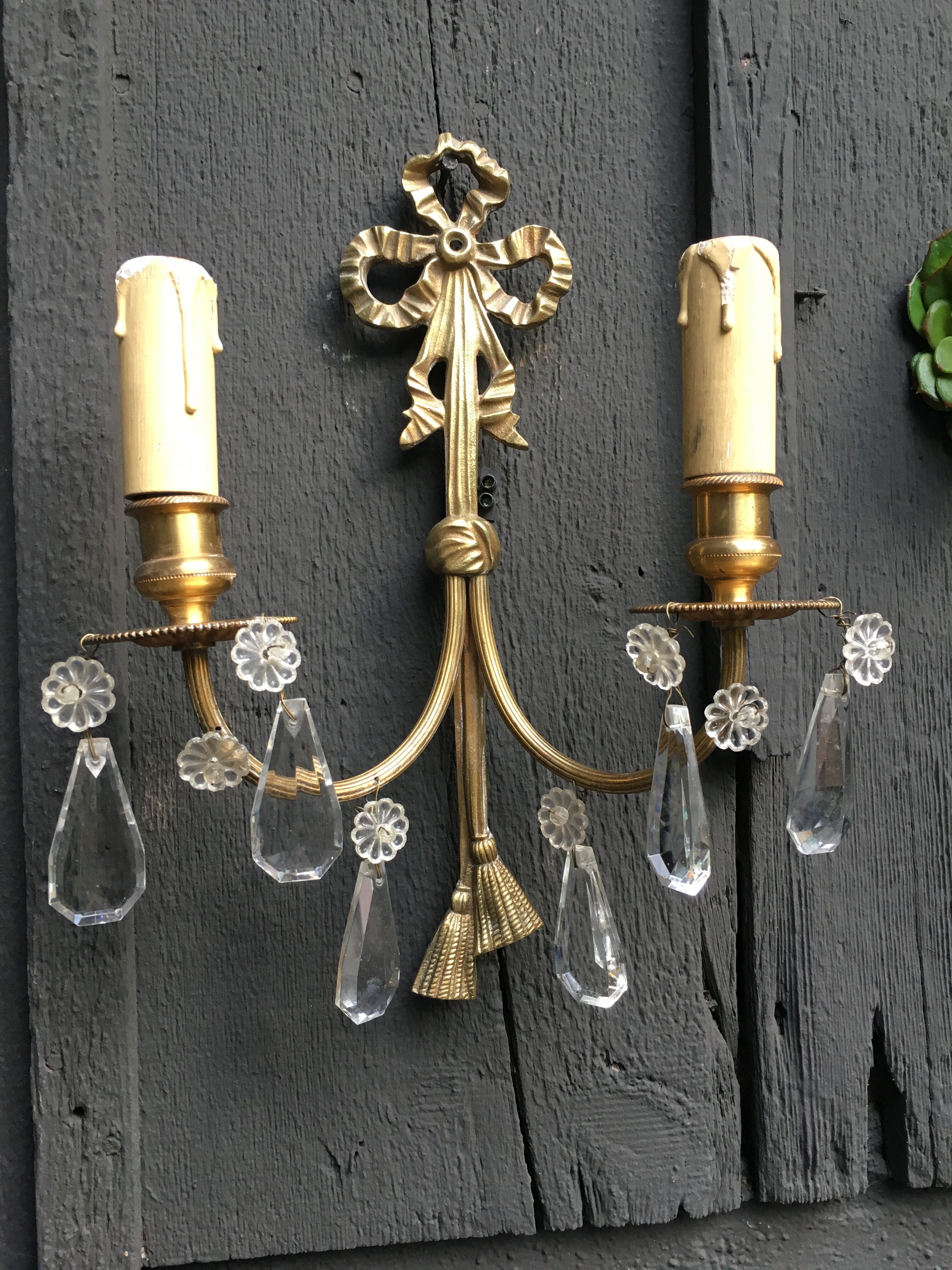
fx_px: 1063
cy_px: 635
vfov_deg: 61.7
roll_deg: +0.5
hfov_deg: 48.2
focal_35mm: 29
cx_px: 476
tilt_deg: -1.3
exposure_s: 1/33
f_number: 2.2
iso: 40
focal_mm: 4.15
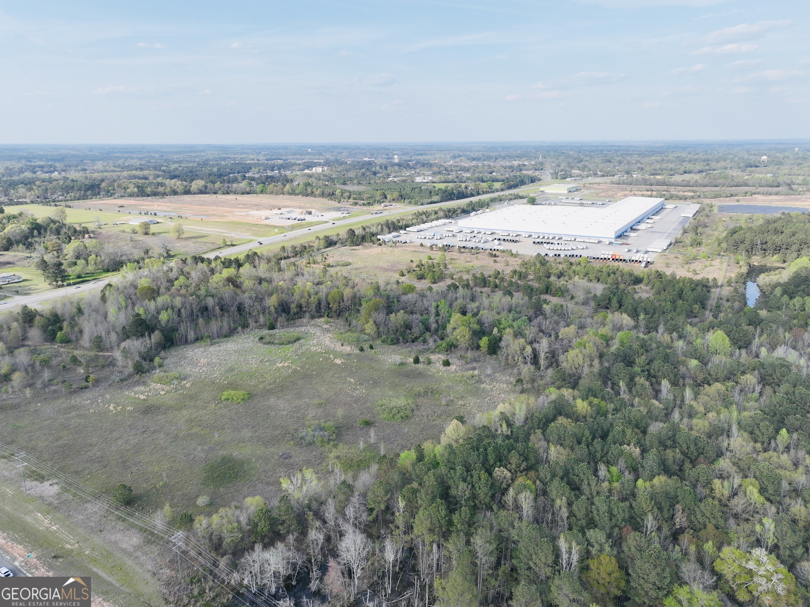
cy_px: 304
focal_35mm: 24
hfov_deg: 71.6
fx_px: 561
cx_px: 405
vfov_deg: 56.8
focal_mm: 12.29
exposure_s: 1/1250
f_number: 2.8
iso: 170
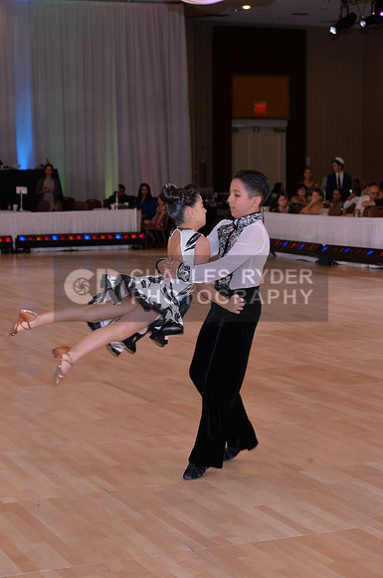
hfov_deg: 15.1
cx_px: 192
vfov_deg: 22.7
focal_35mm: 90
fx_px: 1440
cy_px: 289
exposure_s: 1/250
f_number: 6.3
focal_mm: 90
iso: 2000
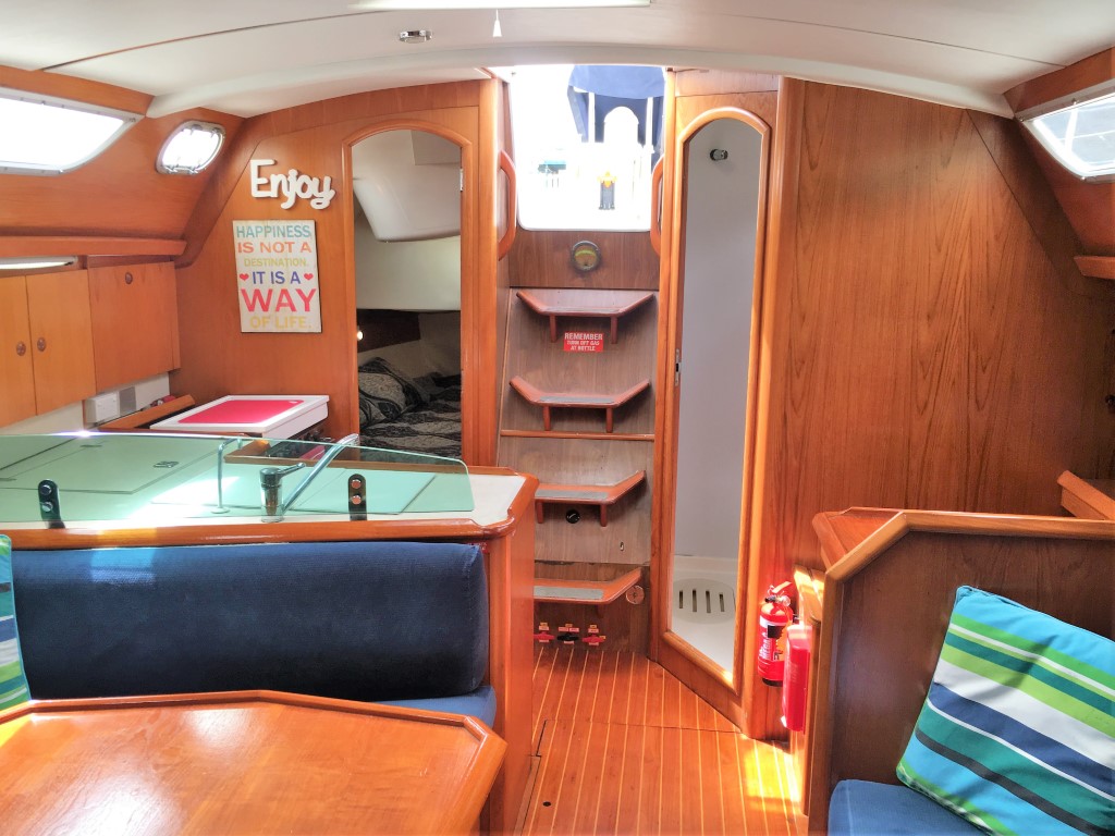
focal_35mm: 29
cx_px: 558
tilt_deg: -11.5
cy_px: 418
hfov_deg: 61.7
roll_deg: +2.4
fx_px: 934
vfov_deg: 48.2
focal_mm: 4.15
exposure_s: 1/100
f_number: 2.2
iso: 40
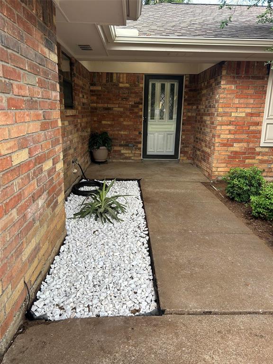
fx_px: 273
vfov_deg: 67.3
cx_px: 136
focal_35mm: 26
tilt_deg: -15.3
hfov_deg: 53.1
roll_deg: -1.3
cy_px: 182
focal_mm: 5.7
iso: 50
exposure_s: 1/121
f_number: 1.5
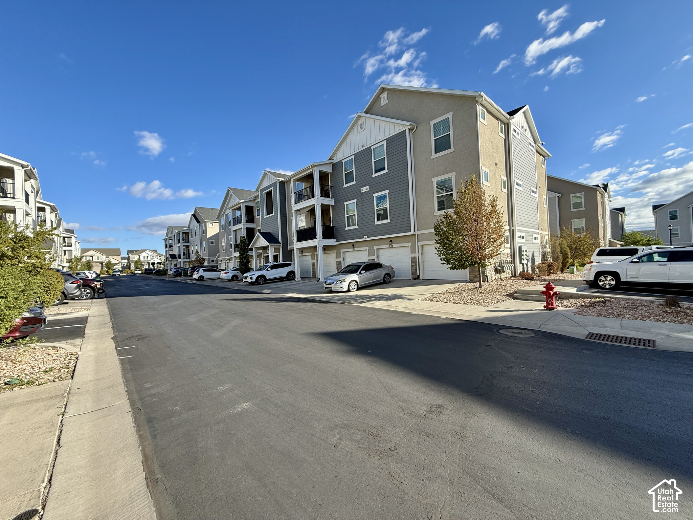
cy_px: 260
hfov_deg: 102.1
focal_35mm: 14
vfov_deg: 85.7
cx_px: 346
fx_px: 280
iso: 50
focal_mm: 2.22
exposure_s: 1/955
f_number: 2.2
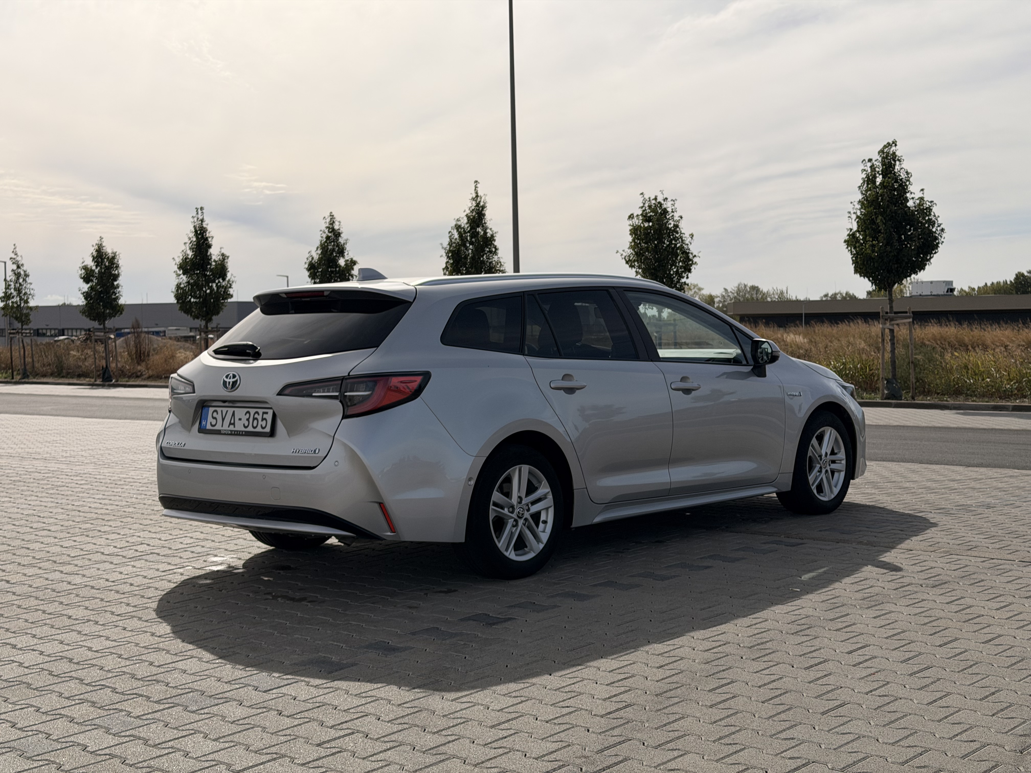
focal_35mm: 48
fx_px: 1430
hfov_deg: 39.7
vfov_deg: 30.3
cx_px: 516
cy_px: 386
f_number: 1.78
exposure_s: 1/11364
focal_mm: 6.76
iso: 64
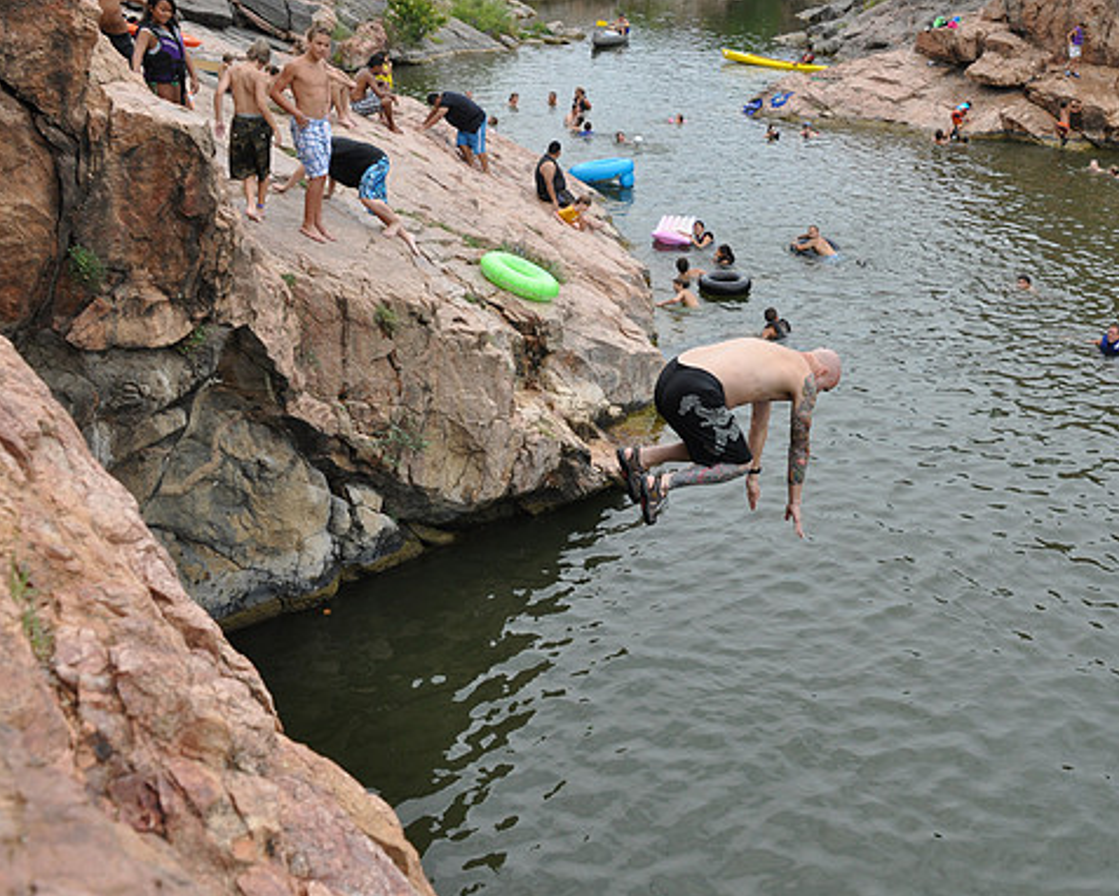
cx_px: 673
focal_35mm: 41
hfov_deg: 44.5
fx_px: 1358
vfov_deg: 36.5
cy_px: 449
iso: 400
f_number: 5.6
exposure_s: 1/1250
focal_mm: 24
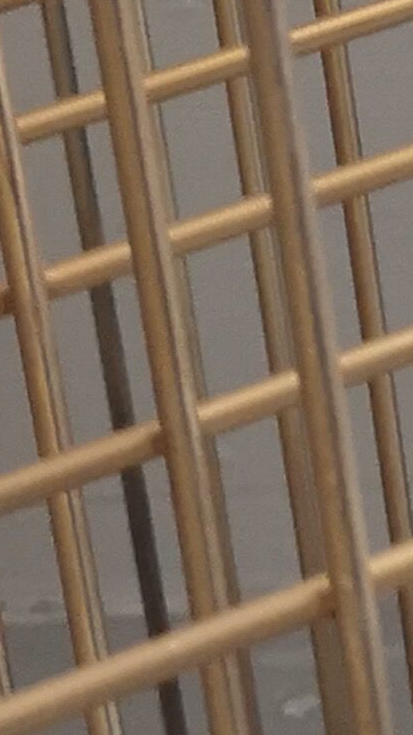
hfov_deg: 5.6
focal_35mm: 205
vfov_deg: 10.2
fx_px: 3994
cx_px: 1142
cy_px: -347
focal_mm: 3.95
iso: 160
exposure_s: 1/50
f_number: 1.8
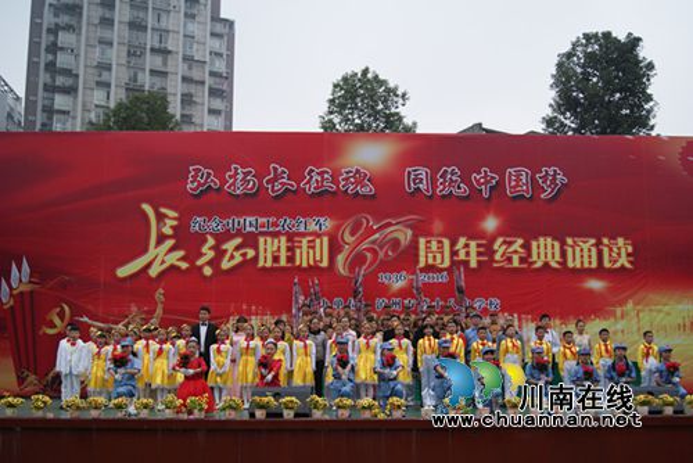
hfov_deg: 53.1
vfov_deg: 36.9
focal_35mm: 36
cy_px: 232
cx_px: 346
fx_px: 693
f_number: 4
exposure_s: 1/125
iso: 400
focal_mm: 24
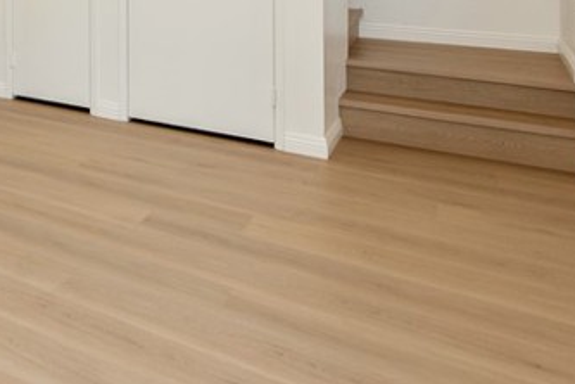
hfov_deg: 31.7
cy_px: -74
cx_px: -214
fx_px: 687
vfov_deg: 27.5
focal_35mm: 43
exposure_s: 1/125
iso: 280
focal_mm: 14
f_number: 5.6
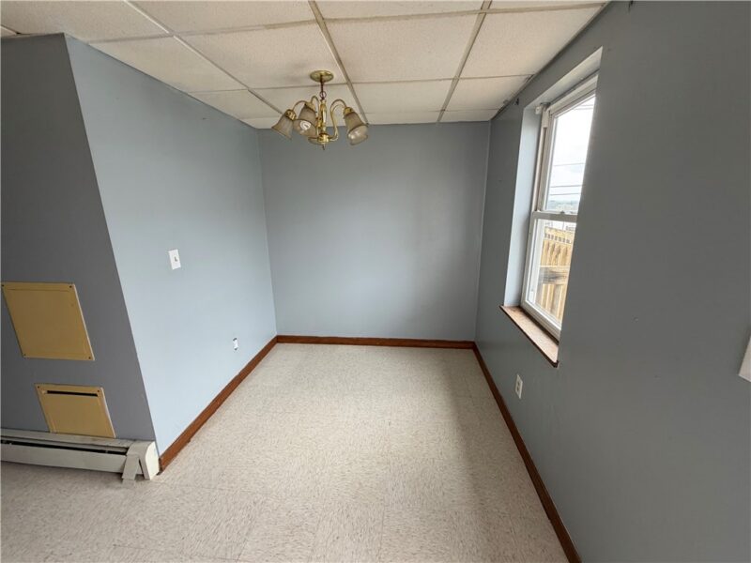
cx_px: 376
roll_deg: -0.4
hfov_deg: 102.1
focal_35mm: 14
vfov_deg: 85.7
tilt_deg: -11.5
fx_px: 304
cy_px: 282
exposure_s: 1/121
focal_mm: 2.22
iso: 80
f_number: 2.2
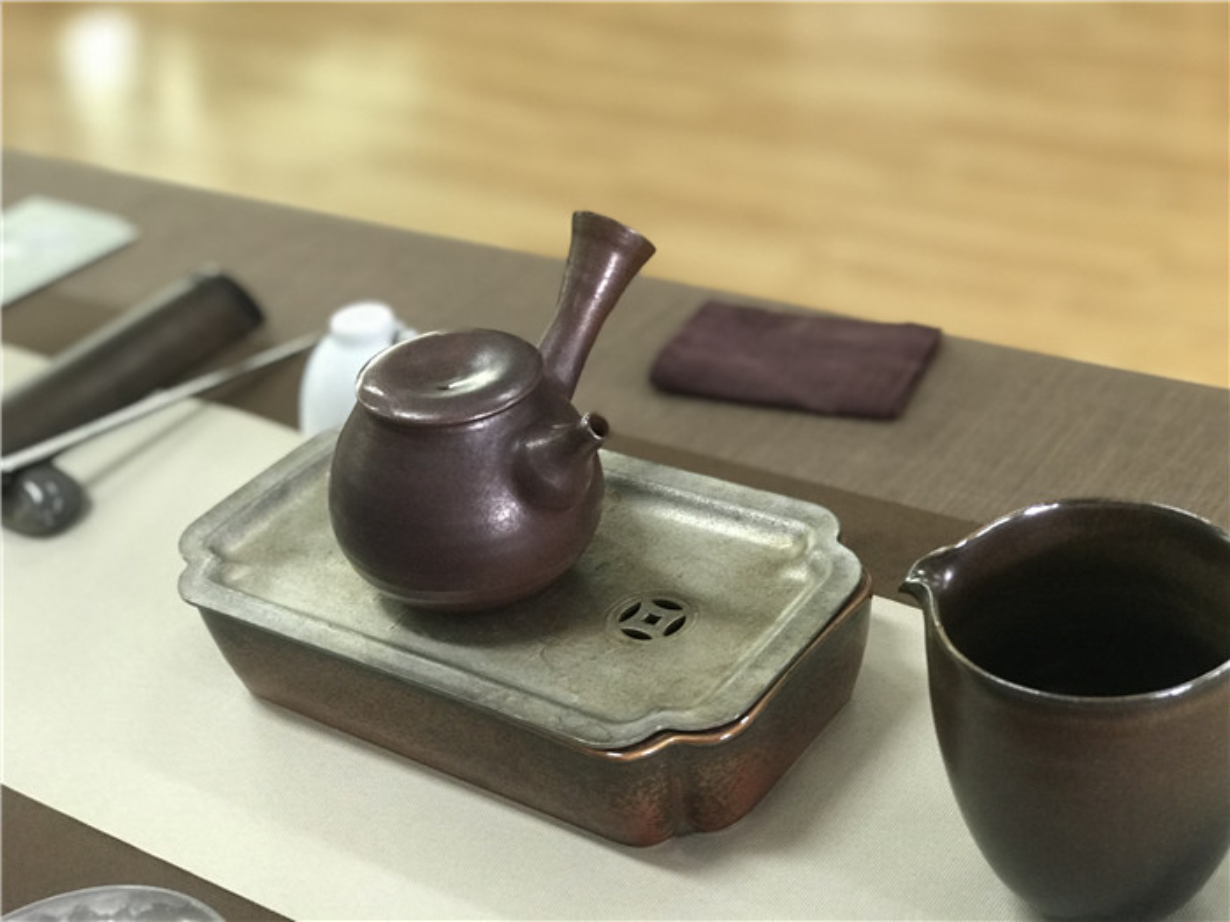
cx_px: 615
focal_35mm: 57
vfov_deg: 25.7
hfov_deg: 33.8
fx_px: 2025
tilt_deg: -31.5
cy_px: 461
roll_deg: +8.6
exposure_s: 1/50
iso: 250
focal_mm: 6.6
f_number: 2.8
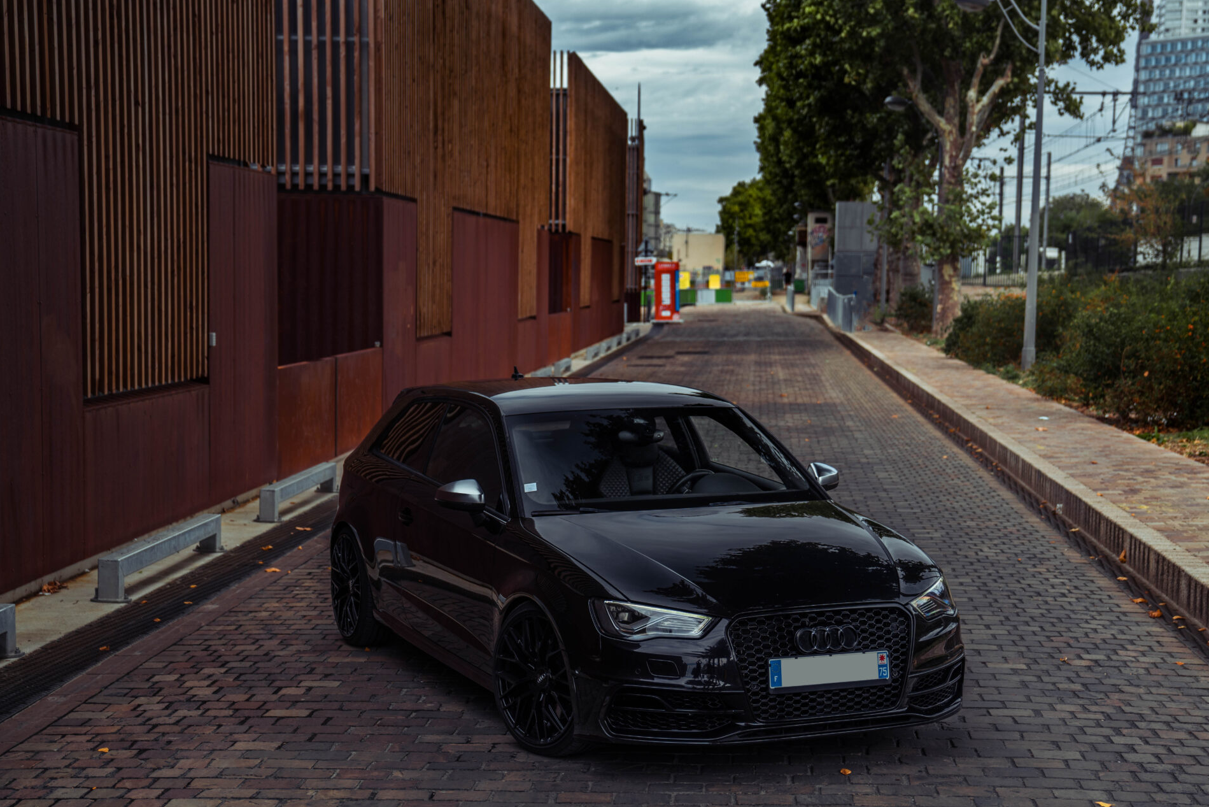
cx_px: 672
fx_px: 2083
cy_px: 516
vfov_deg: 21.9
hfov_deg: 32.3
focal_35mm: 62
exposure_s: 1/200
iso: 80
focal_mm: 46
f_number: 3.2
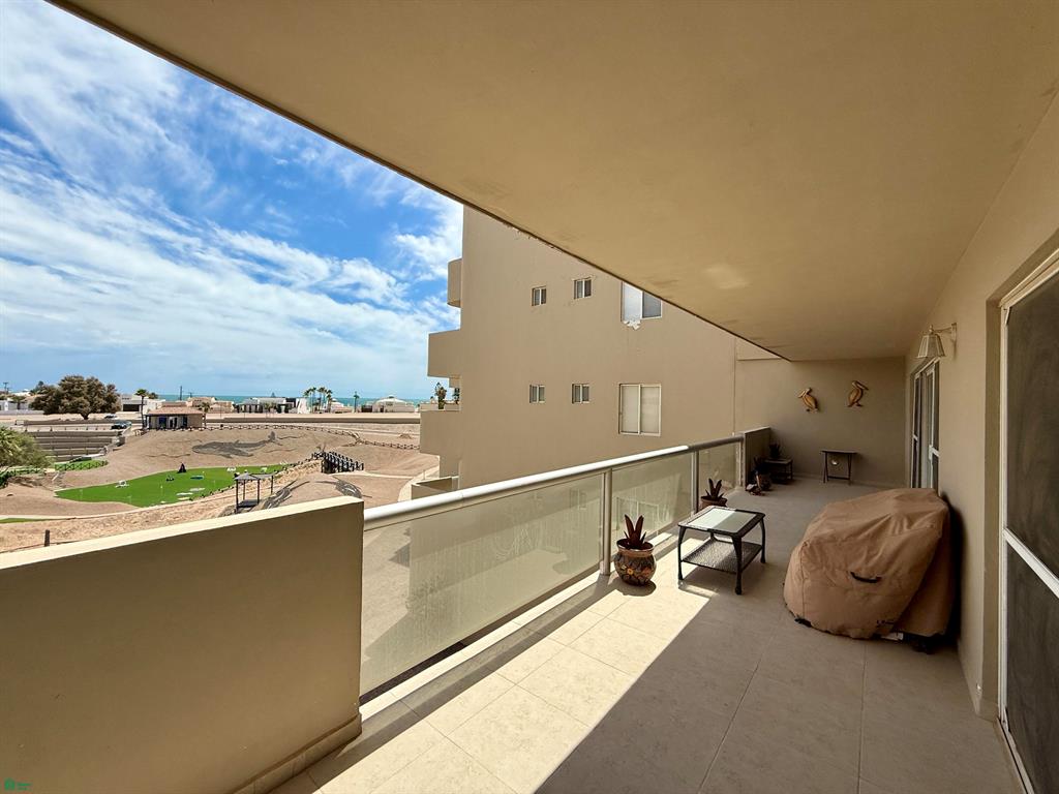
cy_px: 397
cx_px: 530
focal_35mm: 14
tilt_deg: +0.4
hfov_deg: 102.1
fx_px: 428
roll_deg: -1.0
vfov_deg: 85.7
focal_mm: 2.22
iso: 80
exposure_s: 1/4425
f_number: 2.2
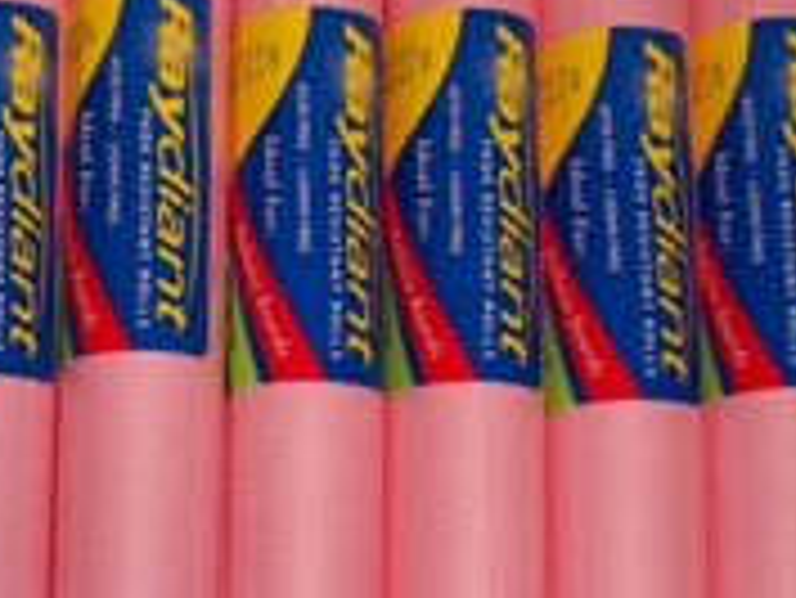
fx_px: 2278
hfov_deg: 19.4
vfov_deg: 14.9
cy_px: 474
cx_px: 49
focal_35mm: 99
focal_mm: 6.3
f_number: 3.1
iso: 200
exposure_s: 1/125
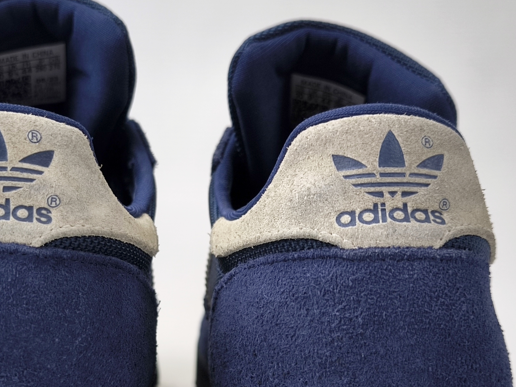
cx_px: 171
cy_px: 299
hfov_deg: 42.4
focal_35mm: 44
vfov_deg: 32.1
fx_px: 656
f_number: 1.9
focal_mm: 6.92
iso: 64
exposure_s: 1/100
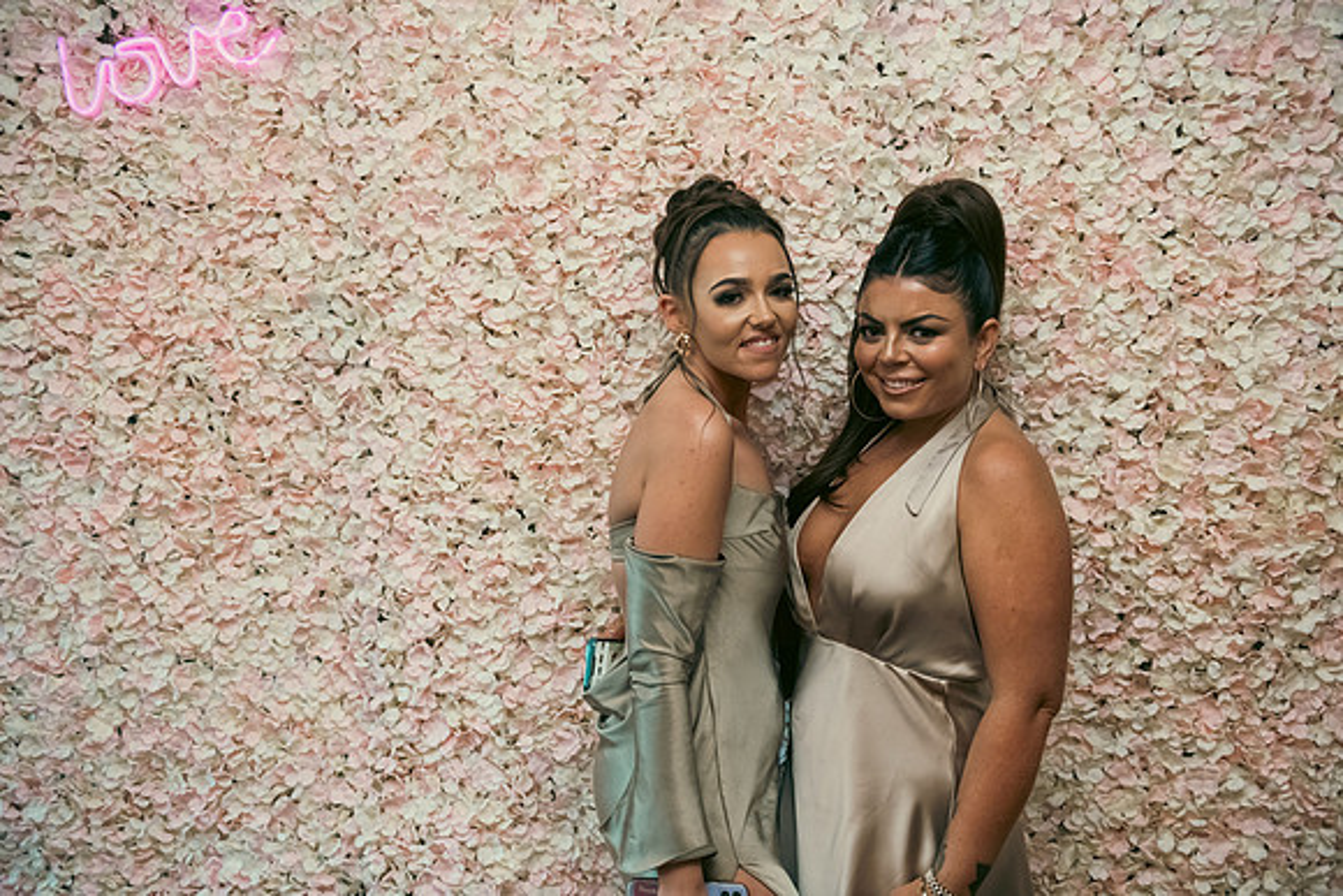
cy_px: 448
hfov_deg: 54.4
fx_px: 1306
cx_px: 672
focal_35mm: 35
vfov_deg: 37.9
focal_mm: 35
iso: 800
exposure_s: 1/160
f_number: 3.5
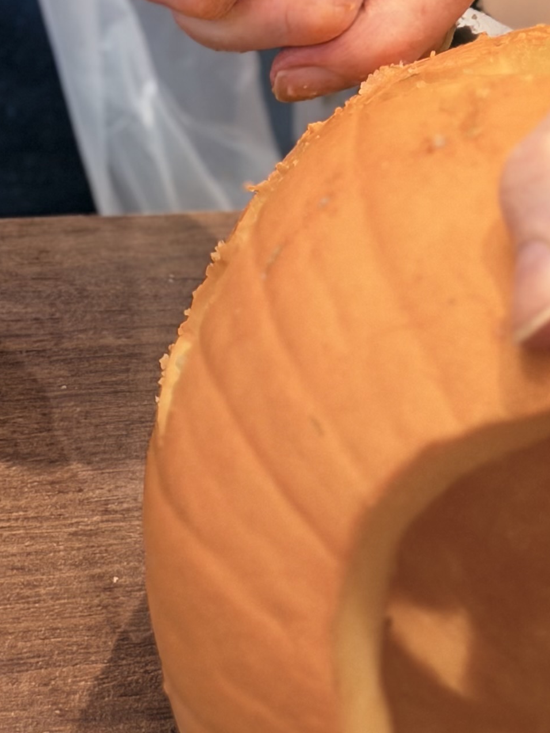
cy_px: -170
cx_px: 533
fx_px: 3220
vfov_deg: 12.6
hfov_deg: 9.7
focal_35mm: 152
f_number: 1.78
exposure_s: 1/50
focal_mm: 6.76
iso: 160
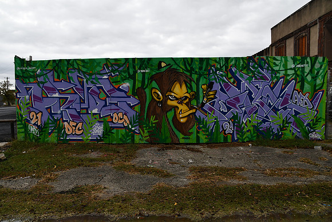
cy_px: 111
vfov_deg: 48.0
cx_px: 166
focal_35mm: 27
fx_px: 249
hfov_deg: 67.4
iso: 360
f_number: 5.6
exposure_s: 1/250
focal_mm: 18
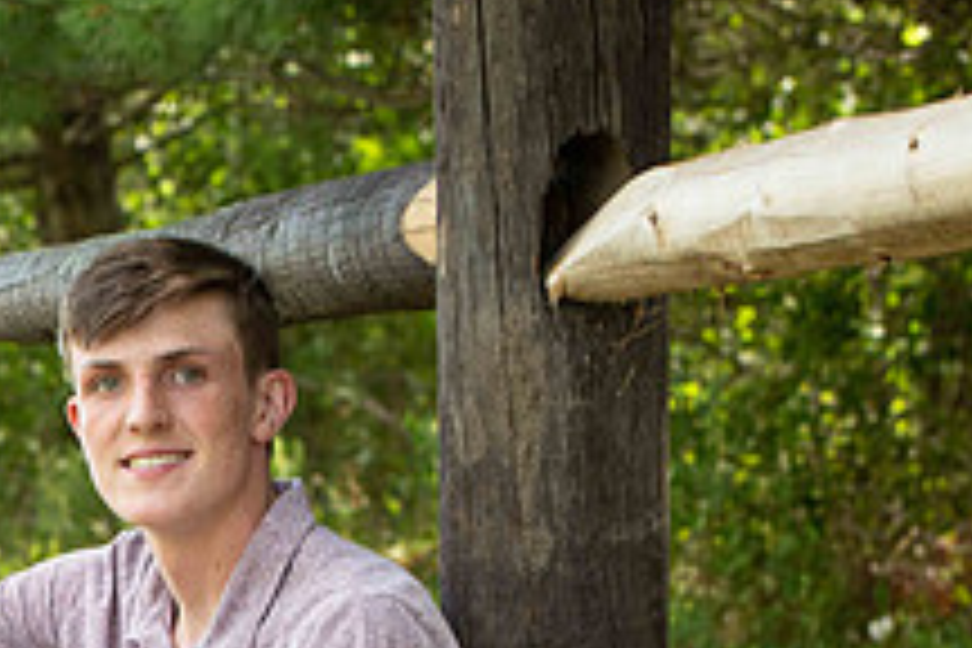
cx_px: -162
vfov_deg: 7.2
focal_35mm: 188
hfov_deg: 10.8
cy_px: 839
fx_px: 5076
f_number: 5.6
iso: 400
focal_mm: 70
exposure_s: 1/200
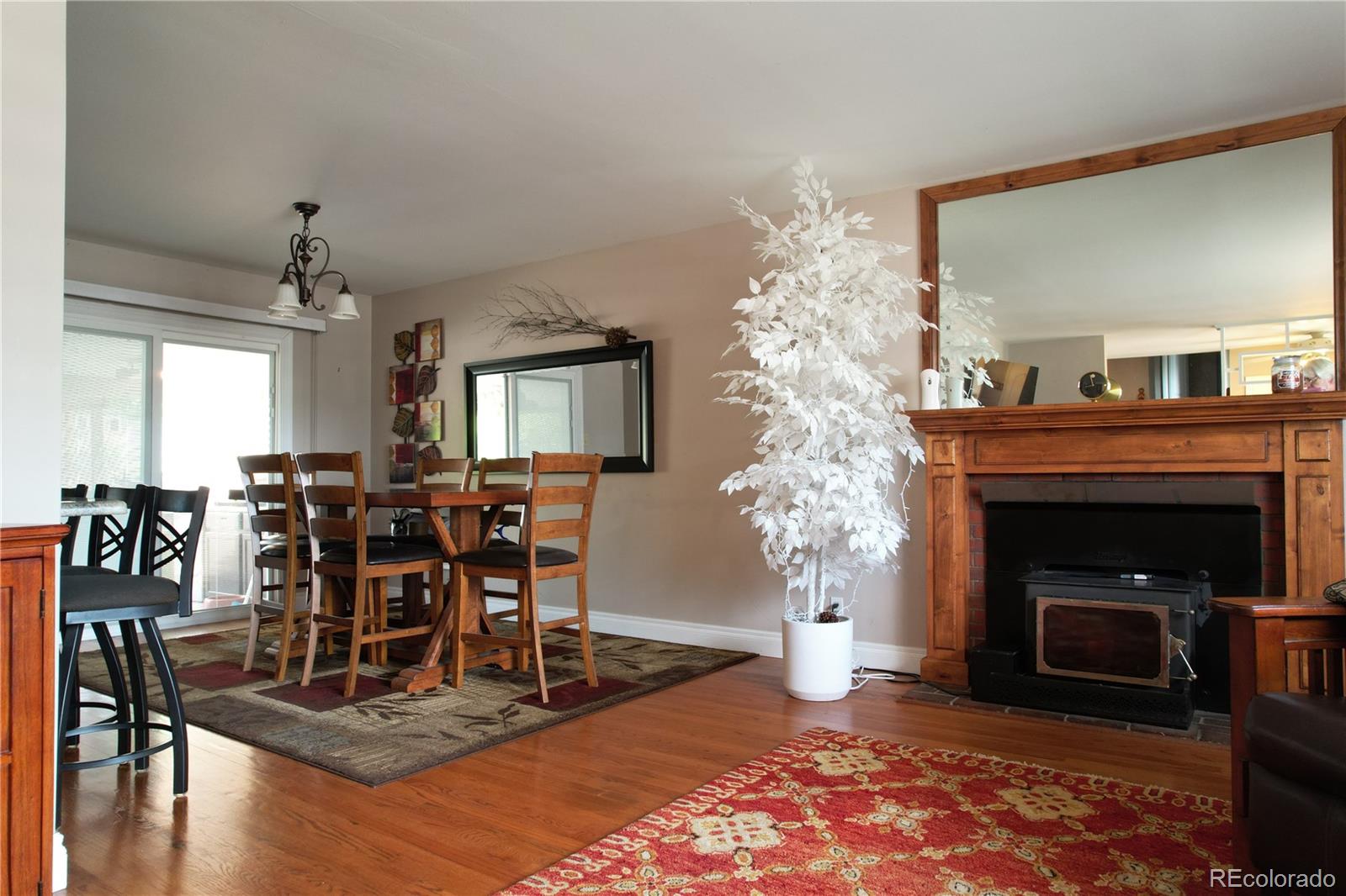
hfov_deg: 78.6
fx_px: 822
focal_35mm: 22
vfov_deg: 57.2
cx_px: 673
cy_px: 448
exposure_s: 1/15
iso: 270
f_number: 2.8
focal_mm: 8.38
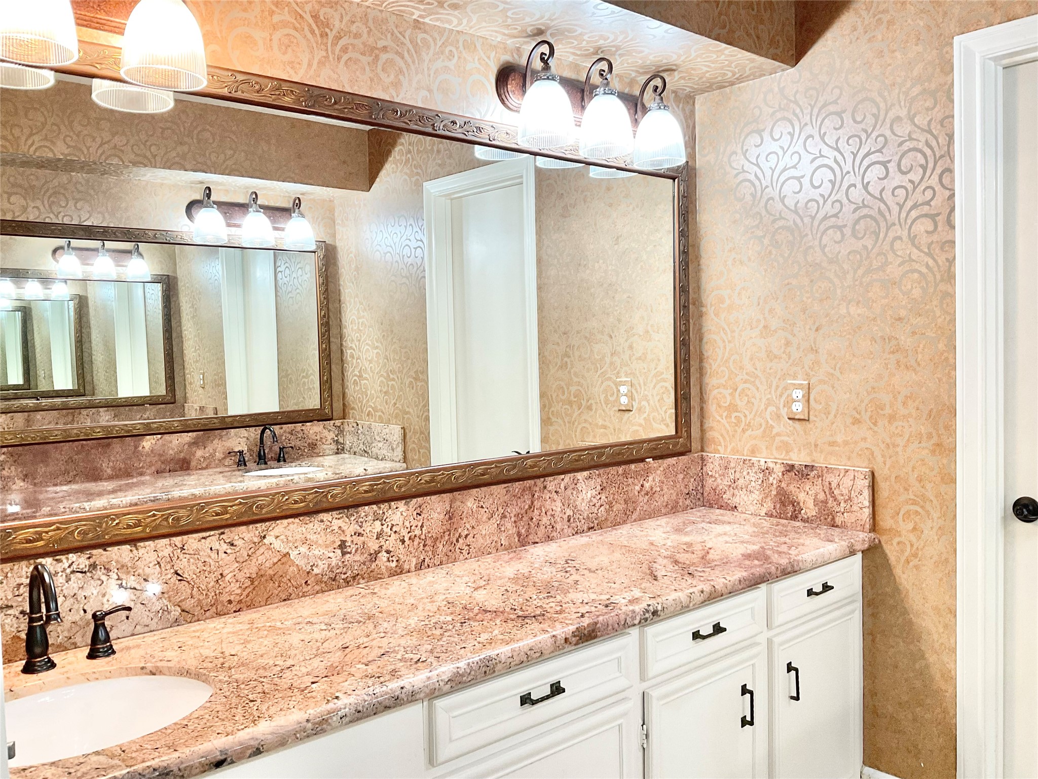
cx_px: 519
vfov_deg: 48.2
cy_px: 390
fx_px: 870
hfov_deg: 61.7
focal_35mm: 29
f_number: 1.8
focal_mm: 3
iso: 80
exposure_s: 1/60
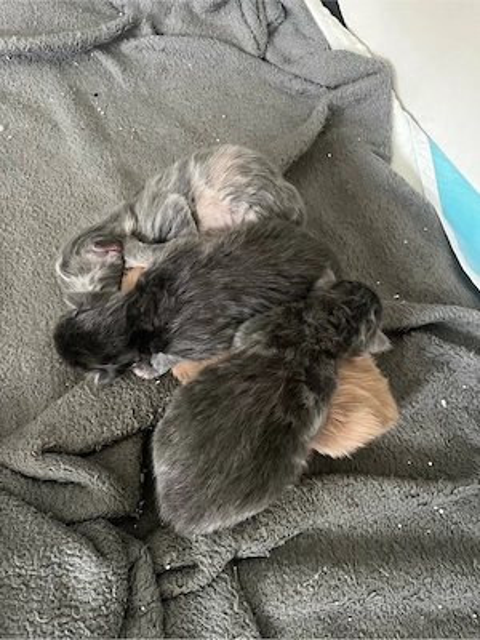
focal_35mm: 26
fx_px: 481
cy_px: 320
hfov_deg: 53.1
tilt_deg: -61.6
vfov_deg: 67.3
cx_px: 240
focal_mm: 5.1
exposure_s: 1/33
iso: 640
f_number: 1.6
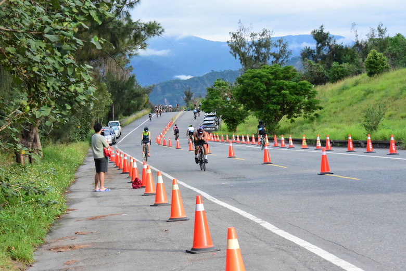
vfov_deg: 13.1
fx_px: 1185
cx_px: 203
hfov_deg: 19.4
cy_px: 136
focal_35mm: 105
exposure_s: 1/2500
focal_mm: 105
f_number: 13
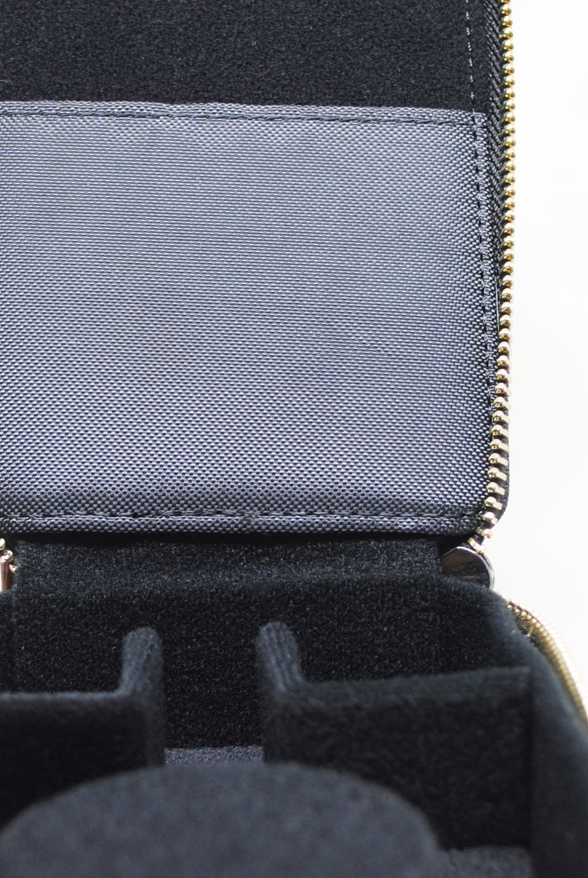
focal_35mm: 84
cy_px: 501
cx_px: 207
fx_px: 2053
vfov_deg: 24.1
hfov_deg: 16.3
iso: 200
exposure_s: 1/50
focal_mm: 26
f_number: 4.2
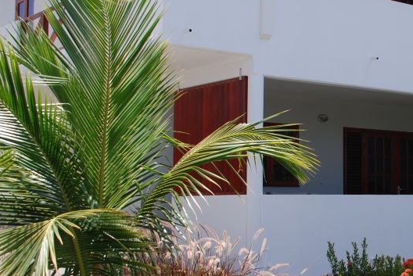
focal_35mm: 75
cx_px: 428
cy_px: 156
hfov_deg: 25.4
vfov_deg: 18.2
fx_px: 861
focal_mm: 22
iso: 100
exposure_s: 1/200
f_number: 7.1
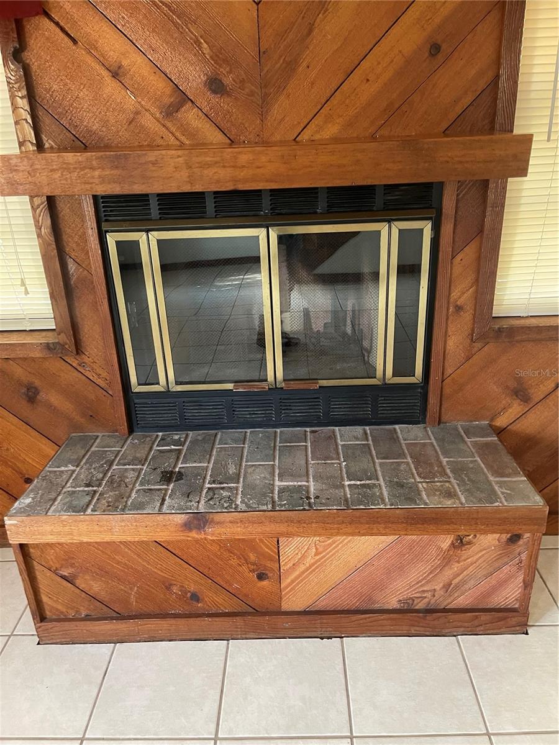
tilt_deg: -22.4
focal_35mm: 25
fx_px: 538
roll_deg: +1.6
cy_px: 372
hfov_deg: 54.9
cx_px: 280
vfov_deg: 69.4
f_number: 1.6
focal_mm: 5.1
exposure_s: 1/50
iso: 500
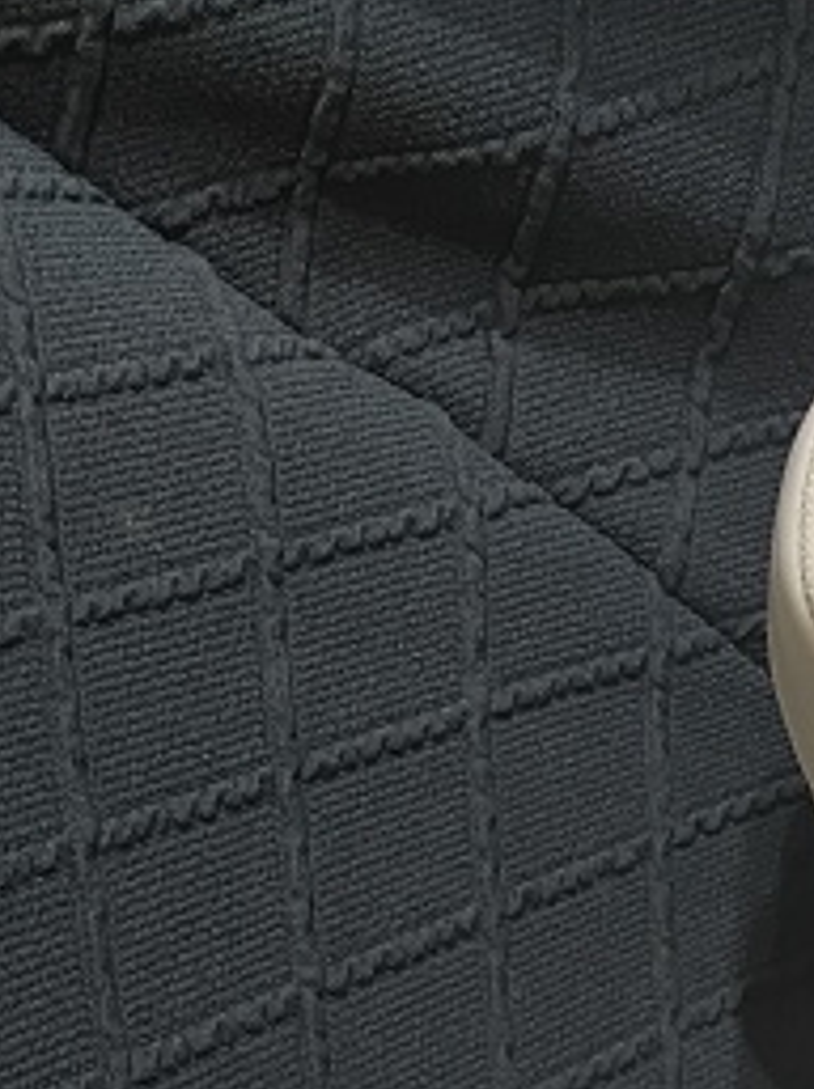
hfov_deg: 13.1
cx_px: 1480
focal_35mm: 101
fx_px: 3175
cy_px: 1623
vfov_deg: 17.5
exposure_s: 1/105
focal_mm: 3.94
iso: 100
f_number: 1.9
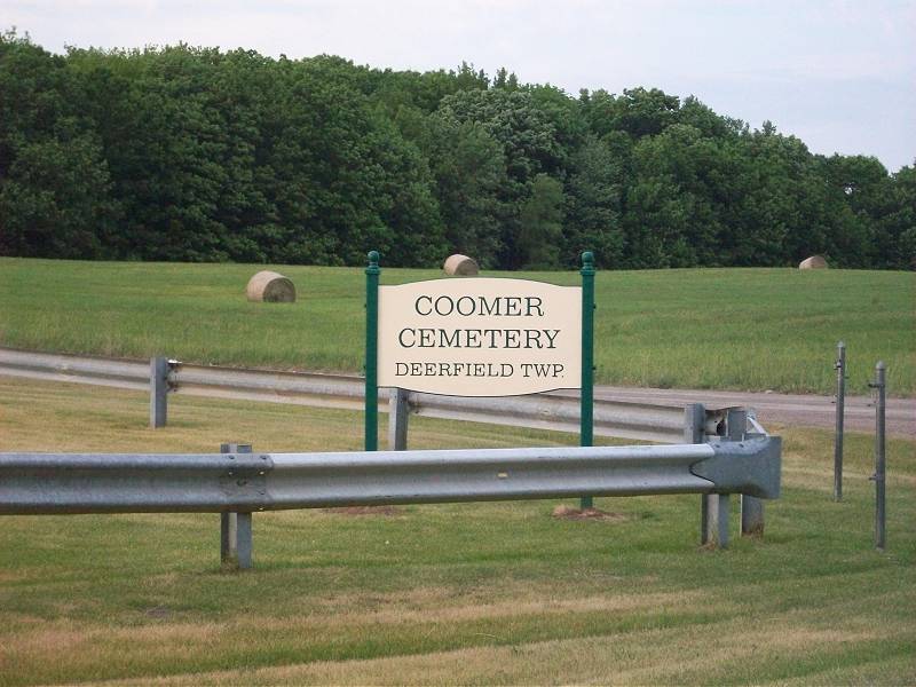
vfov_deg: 13.3
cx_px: 458
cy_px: 344
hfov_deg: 17.7
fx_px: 2937
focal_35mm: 111
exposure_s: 1/257
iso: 244
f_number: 5.2
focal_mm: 18.6
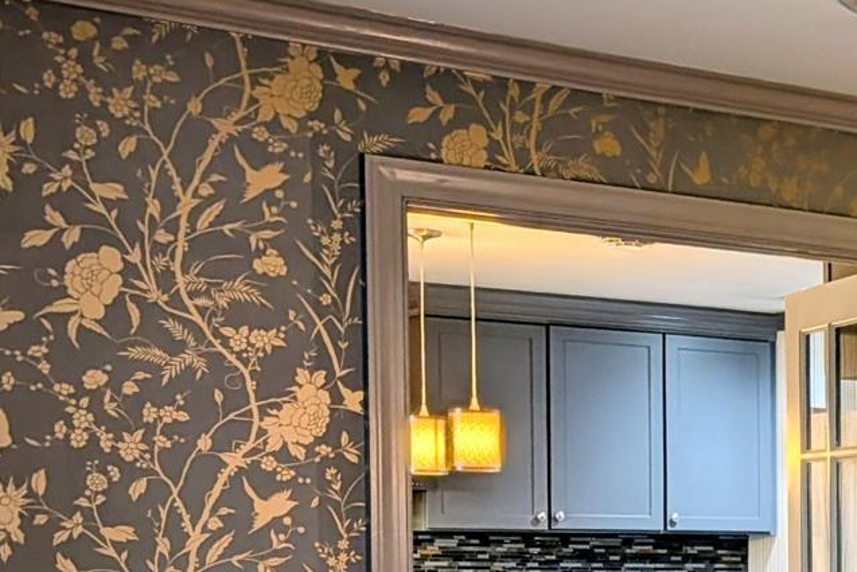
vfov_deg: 16.5
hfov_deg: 22.2
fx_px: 1905
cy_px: 657
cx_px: 1177
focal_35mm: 80
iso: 22
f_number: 1.68
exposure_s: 1/60
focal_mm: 6.9
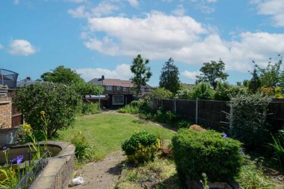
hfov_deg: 100.4
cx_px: 142
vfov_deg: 77.3
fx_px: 118
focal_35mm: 15
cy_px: 94
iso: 500
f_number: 11
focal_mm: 10
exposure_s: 1/320
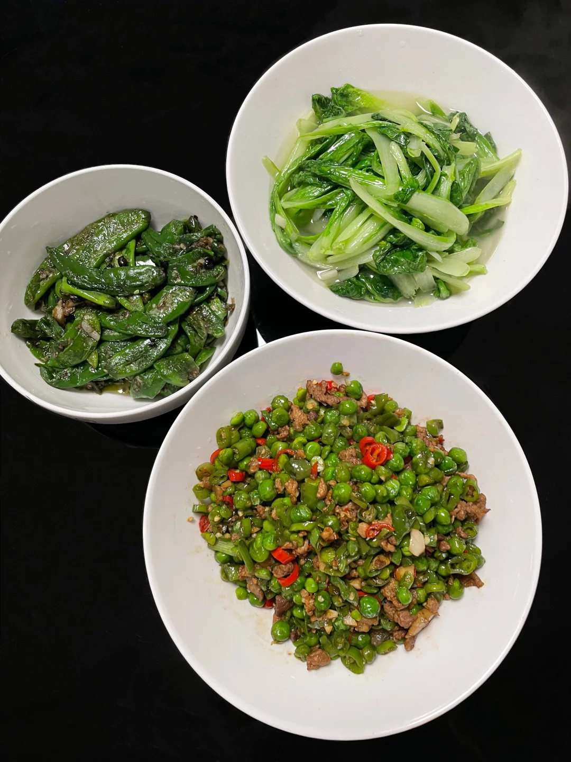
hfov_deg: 53.1
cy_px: 381
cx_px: 286
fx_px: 572
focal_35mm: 26
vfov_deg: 67.3
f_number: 1.6
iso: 80
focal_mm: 4.2
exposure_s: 1/50
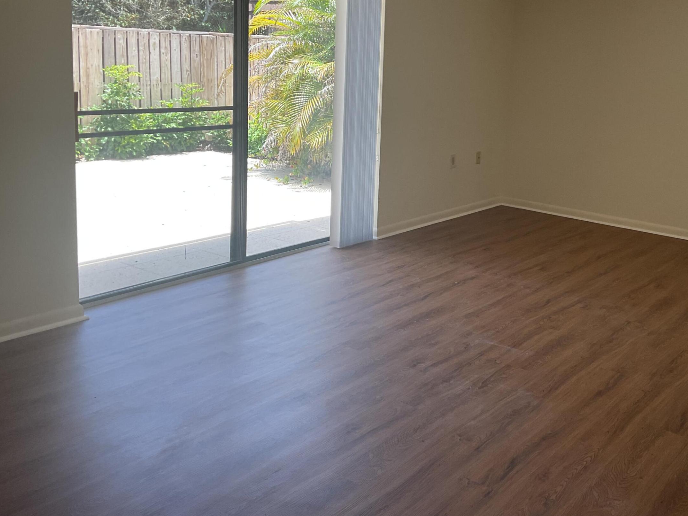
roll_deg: -3.9
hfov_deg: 47.5
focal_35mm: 39
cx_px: 418
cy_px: 173
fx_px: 775
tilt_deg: -11.1
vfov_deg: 36.4
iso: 25
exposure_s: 1/120
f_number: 1.8
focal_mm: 3
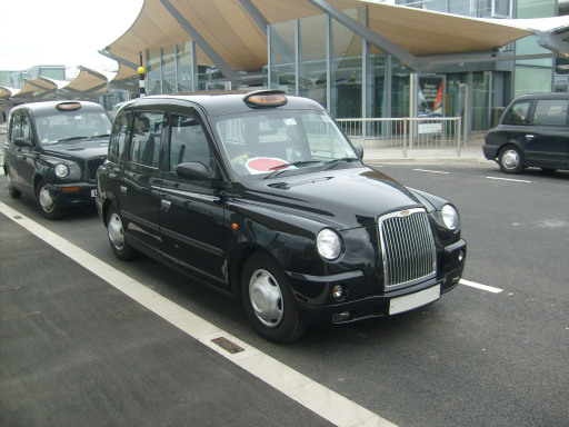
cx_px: 284
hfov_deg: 52.6
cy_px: 214
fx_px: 575
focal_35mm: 35
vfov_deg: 40.7
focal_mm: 5.8
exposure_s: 1/90
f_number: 7.1
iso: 80
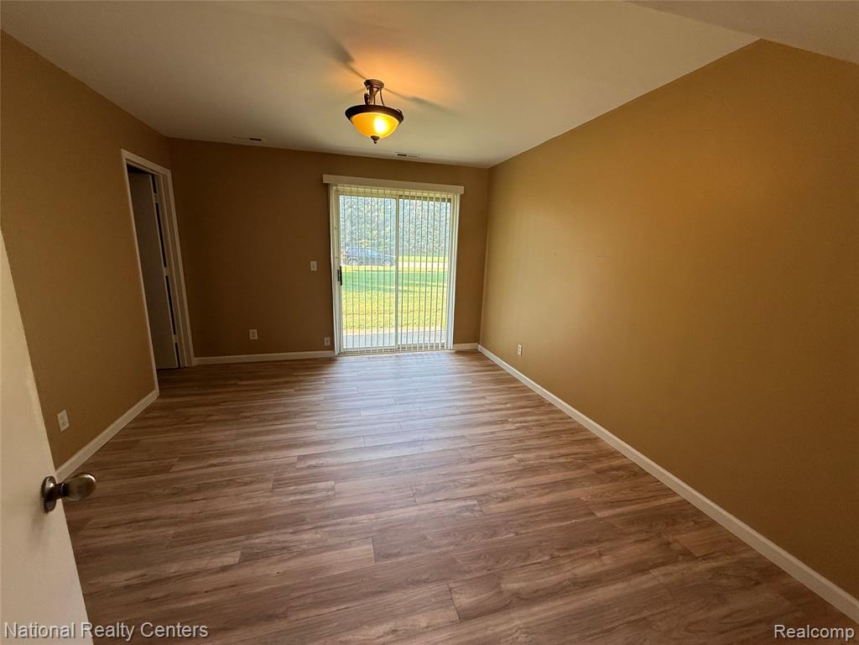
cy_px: 322
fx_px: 347
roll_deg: -1.7
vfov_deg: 85.7
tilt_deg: -11.8
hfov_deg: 102.1
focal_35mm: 14
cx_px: 430
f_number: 2.2
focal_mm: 2.22
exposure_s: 1/120
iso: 125
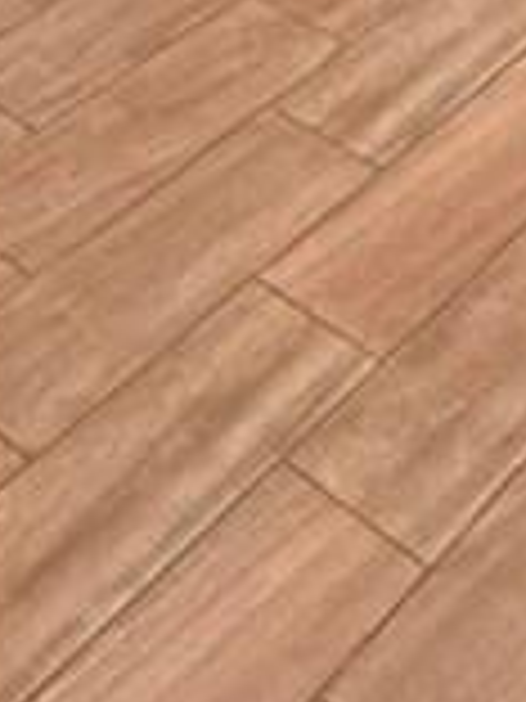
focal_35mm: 92
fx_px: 1864
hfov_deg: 15.9
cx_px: 436
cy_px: -945
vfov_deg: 14.6
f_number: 2.2
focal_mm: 2.22
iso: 250
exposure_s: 1/120
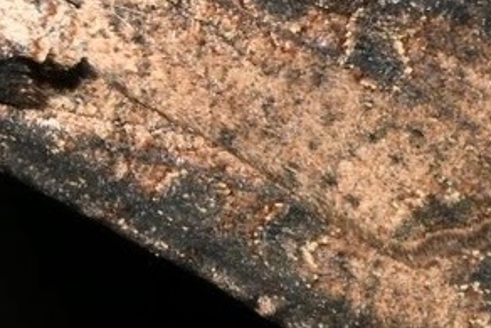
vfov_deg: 2.7
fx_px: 7050
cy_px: 0
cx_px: 250
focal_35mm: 517
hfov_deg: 4.0
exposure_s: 1/60
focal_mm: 105
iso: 250
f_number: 29
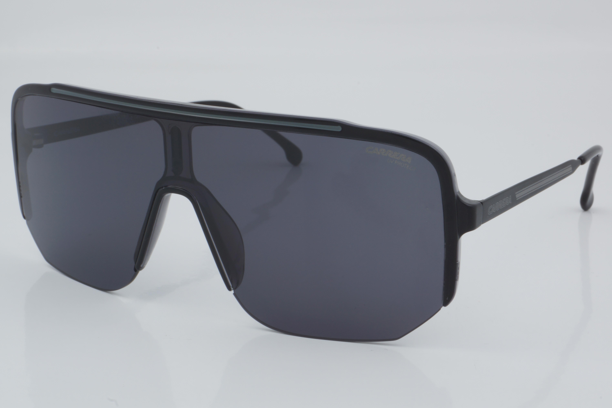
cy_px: 204
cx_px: 306
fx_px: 1275
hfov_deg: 27.0
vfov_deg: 18.2
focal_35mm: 75
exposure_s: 1/4
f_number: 32
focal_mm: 50
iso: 100
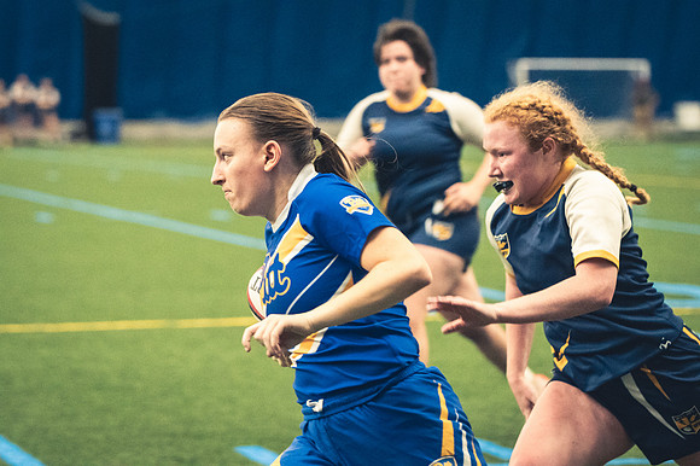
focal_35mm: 142
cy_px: 233
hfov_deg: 14.5
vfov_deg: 9.7
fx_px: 2759
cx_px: 350
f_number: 2.8
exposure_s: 1/500
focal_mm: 95
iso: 12800
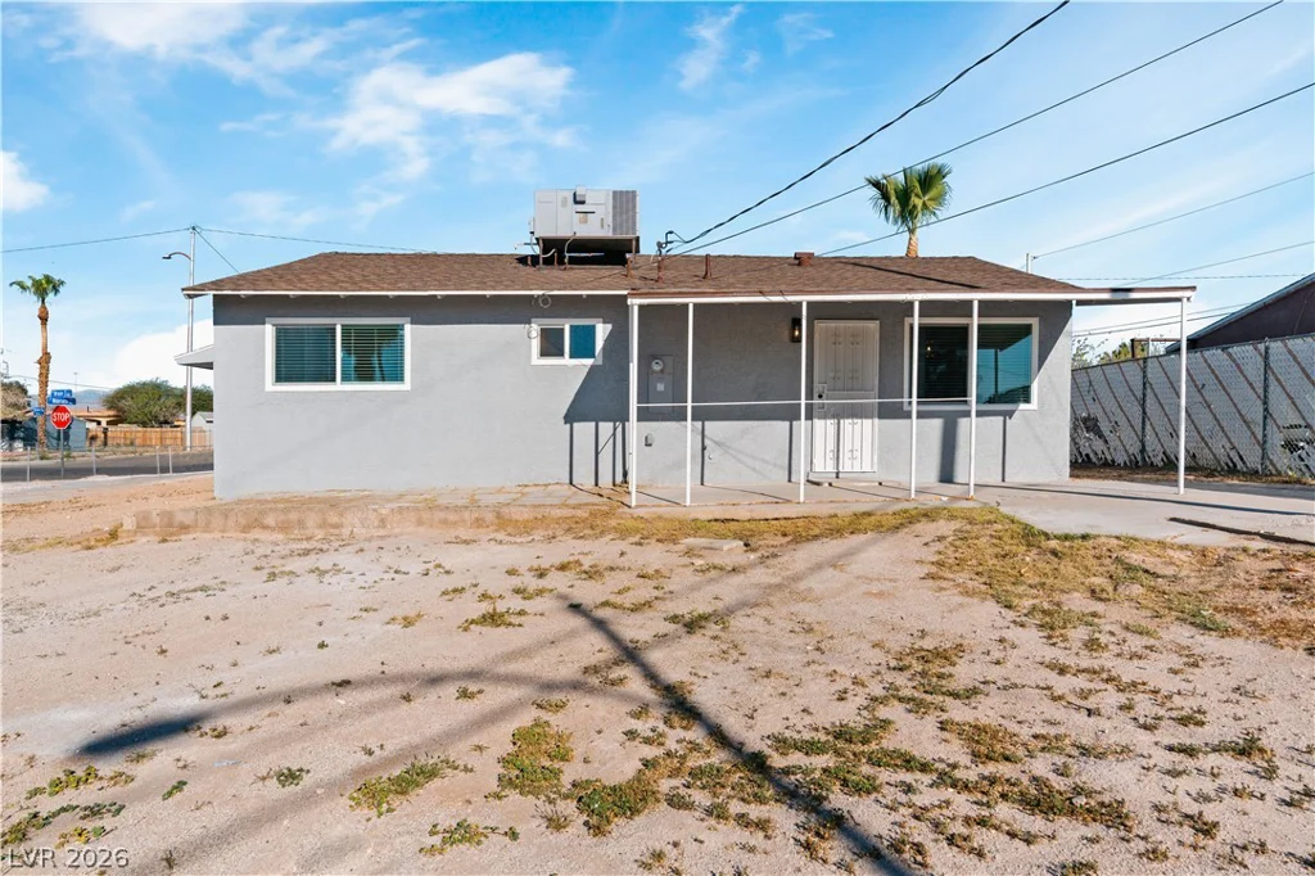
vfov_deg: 59.5
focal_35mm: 21
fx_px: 767
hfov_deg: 81.2
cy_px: 438
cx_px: 658
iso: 500
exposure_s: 1/3000
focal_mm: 21
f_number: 8
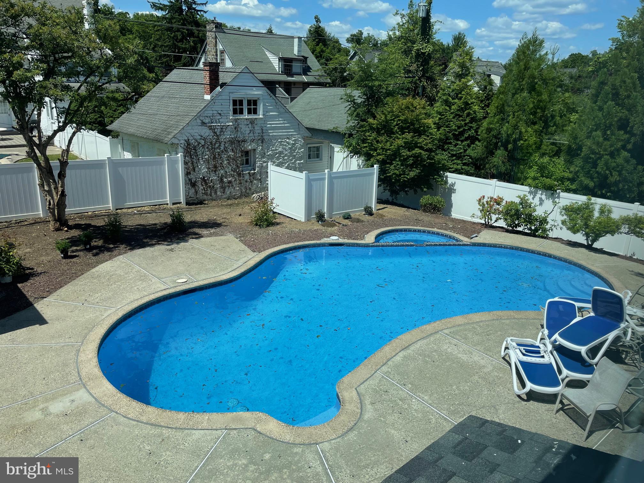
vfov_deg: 53.1
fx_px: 484
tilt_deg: -17.1
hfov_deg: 67.3
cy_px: 242
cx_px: 322
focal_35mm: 26
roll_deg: -1.8
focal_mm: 4.2
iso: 32
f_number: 1.6
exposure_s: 1/2882
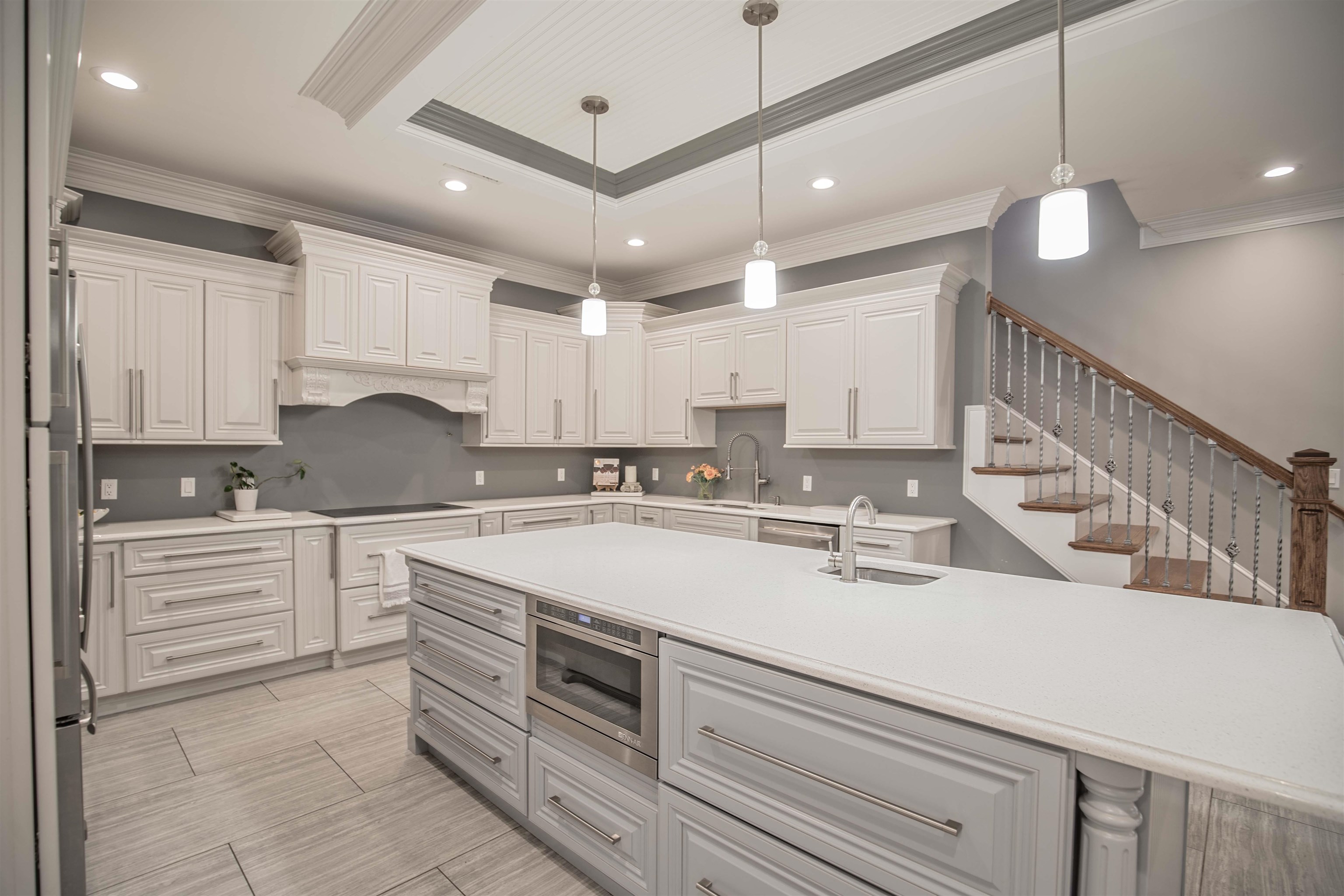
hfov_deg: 96.7
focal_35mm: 16
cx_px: 672
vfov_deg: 73.7
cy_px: 448
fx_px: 597
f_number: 4
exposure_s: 1/2.5
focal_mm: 16
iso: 100
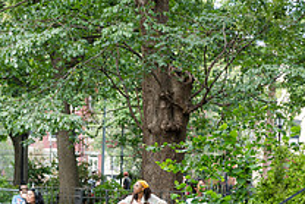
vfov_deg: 8.7
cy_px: 241
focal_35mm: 156
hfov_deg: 13.1
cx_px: 89
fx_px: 1323
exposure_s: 1/320
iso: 200
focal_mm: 56
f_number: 2.8
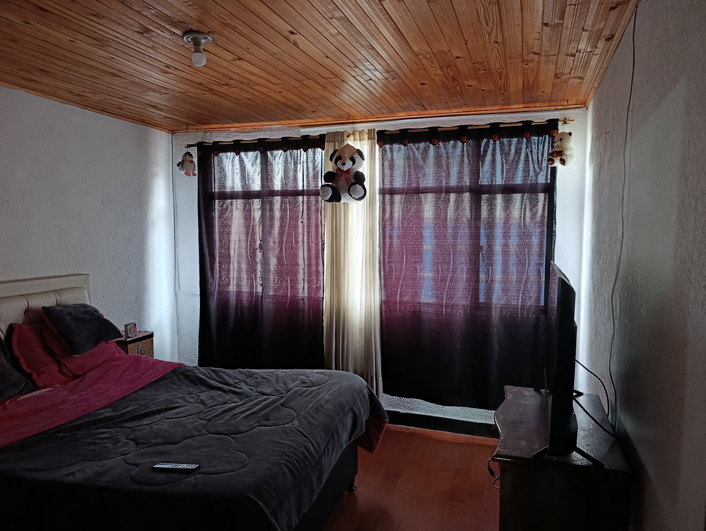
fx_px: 470
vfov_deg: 59.0
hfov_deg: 73.8
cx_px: 353
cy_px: 266
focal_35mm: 23
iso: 1104
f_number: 1.65
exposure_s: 1/30
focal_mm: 6.11
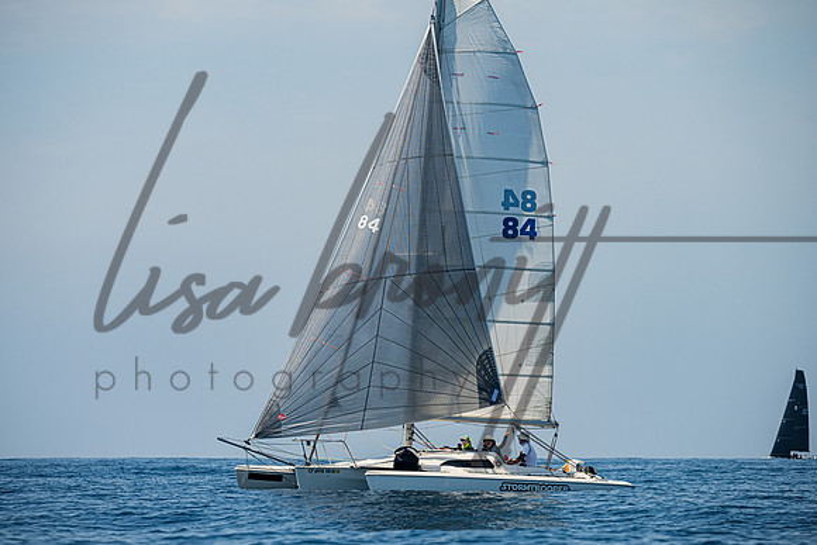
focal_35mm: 267
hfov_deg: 7.7
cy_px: 272
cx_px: 393
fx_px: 6057
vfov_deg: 5.2
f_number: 7.1
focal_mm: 250
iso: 400
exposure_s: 1/2000
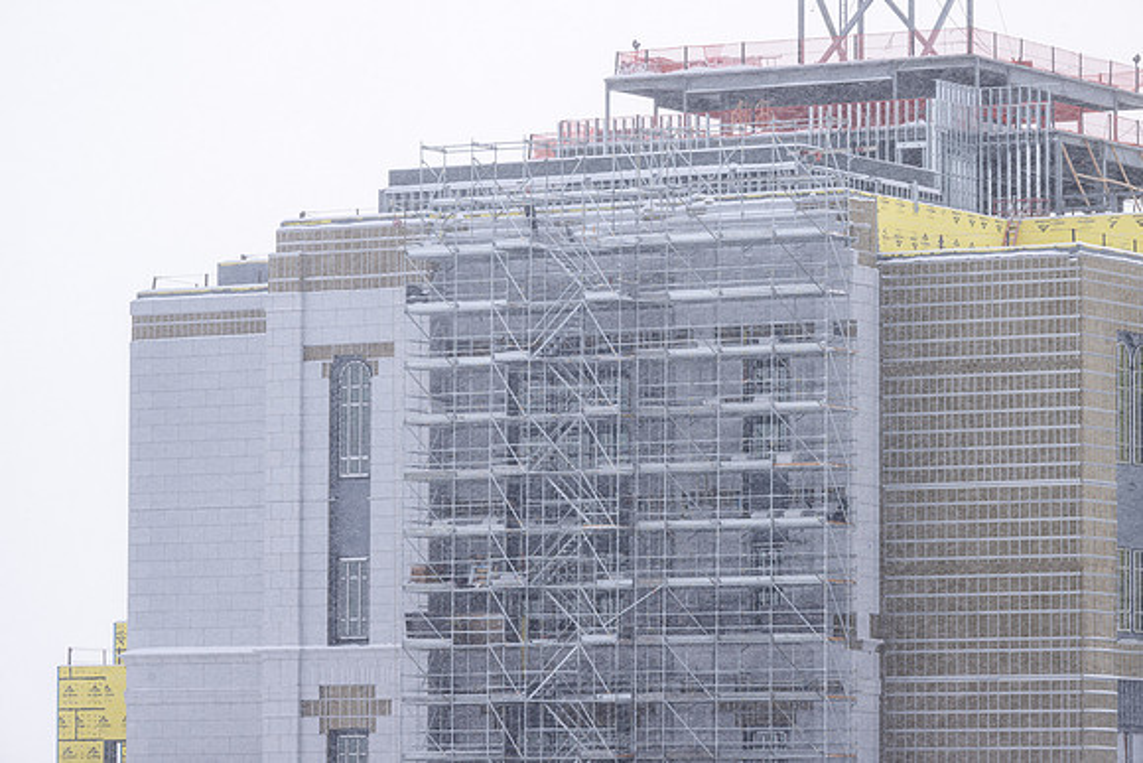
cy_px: 382
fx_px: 6444
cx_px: 572
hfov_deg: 10.1
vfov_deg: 6.8
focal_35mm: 203
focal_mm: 200
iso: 100
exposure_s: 1/250
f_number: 10
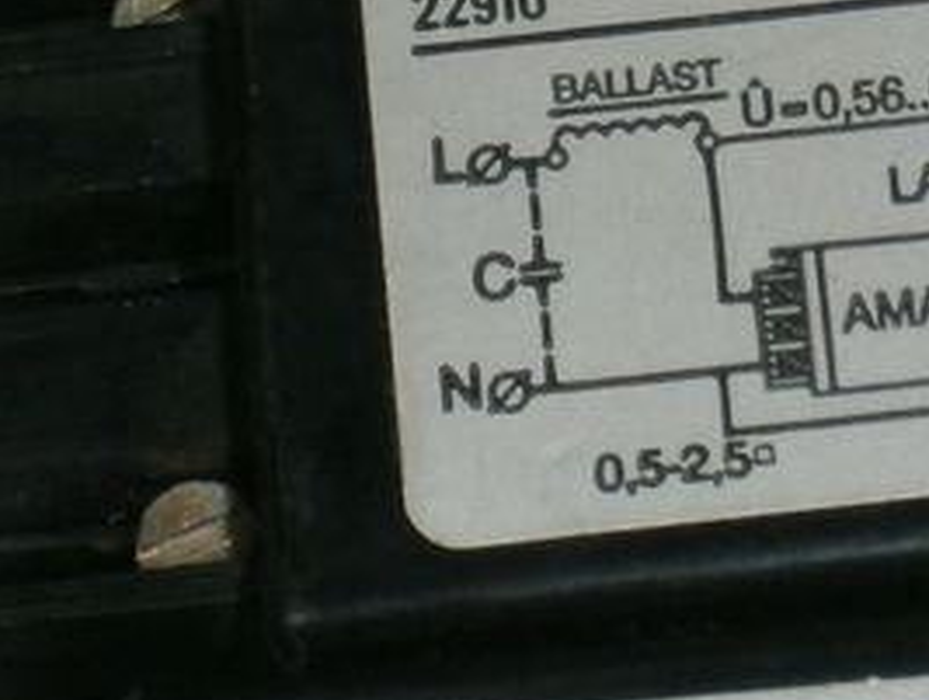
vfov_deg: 5.4
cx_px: 1117
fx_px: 7336
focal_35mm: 273
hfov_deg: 7.2
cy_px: -505
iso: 200
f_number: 4.4
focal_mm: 13
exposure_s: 1/50
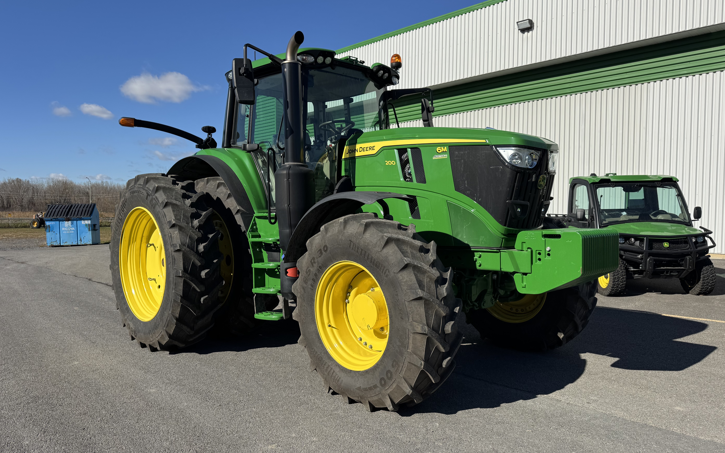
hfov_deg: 70.4
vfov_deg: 47.6
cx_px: 359
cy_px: 235
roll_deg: +1.8
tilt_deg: -0.8
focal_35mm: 26
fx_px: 514
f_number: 1.78
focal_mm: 6.76
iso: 80
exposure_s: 1/4950
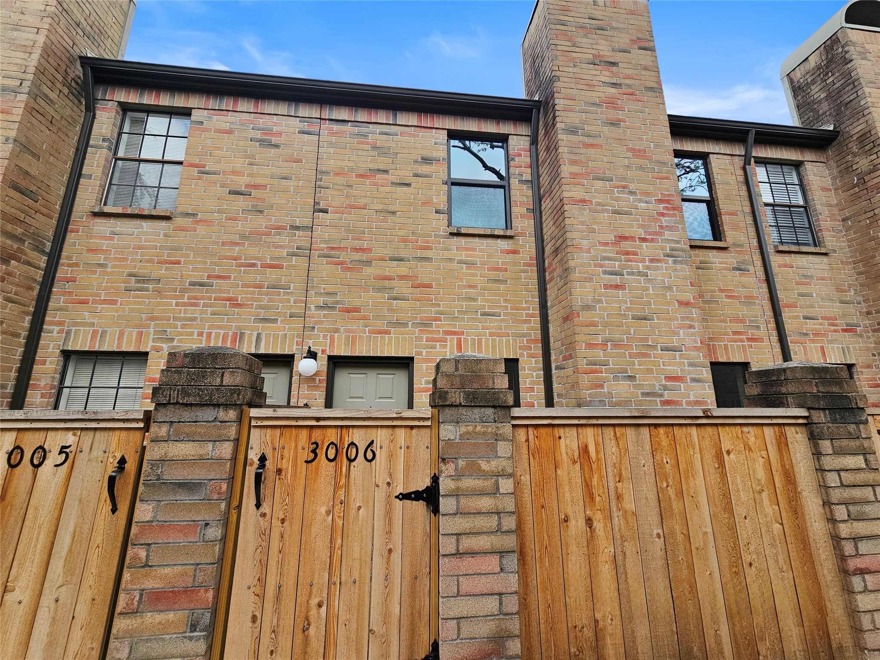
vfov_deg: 89.9
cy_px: 330
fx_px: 330
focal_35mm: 13
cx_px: 440
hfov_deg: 106.2
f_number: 2.2
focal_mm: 2.2
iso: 50
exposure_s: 1/550
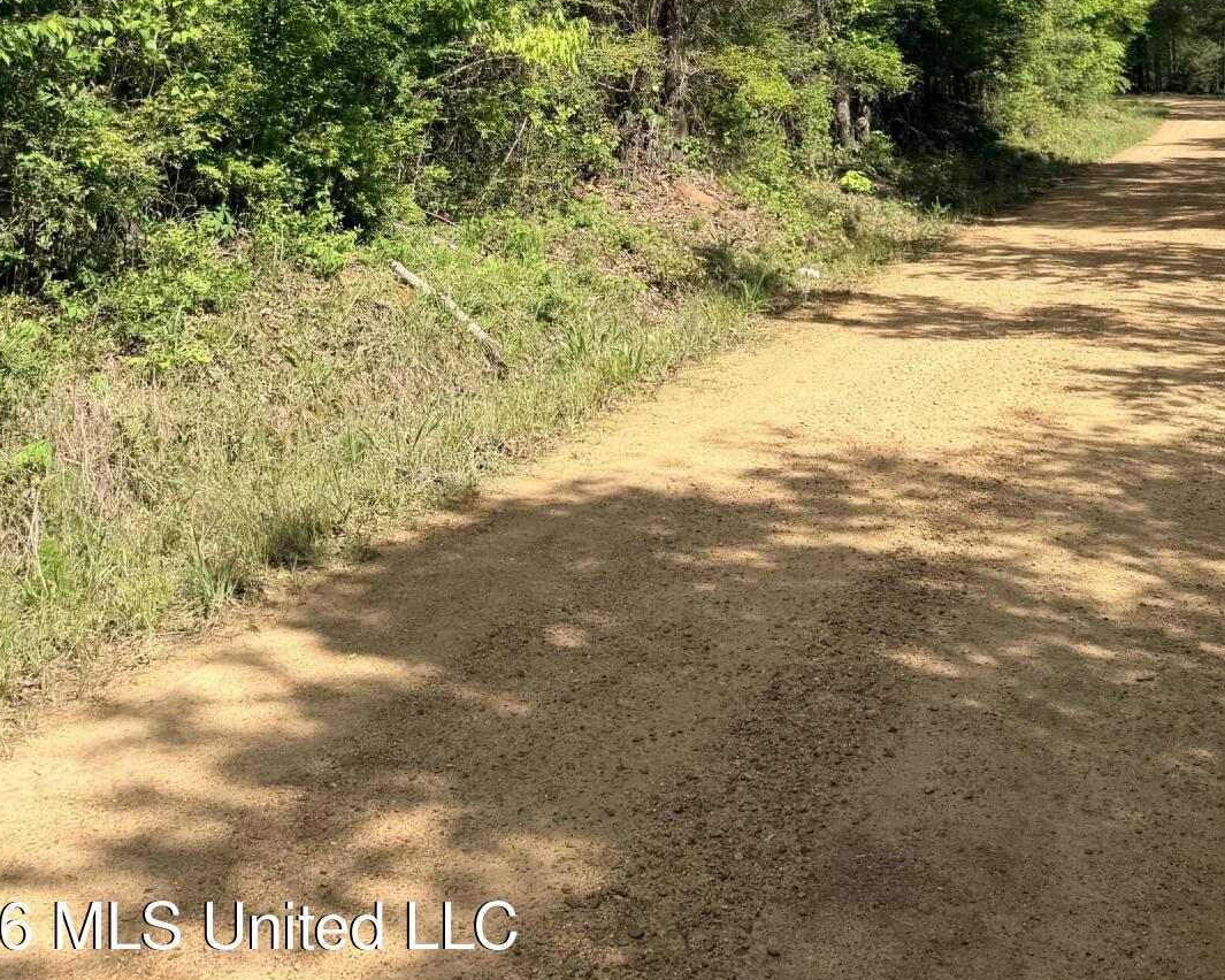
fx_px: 1595
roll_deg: +0.2
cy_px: -118
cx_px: 699
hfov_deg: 41.9
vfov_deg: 30.3
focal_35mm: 44
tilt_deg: +10.1
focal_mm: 6.76
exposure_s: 1/3425
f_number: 1.78
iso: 80
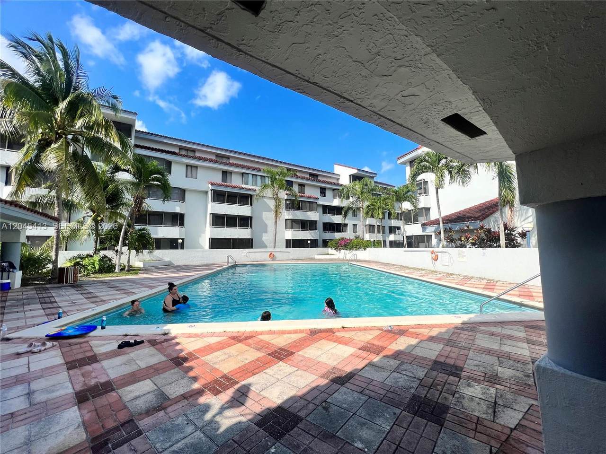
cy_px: 227
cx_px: 303
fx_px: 228
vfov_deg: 89.9
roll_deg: +0.7
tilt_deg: +5.1
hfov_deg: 106.2
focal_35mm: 13
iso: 32
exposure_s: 1/2137
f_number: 1.8
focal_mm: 1.57
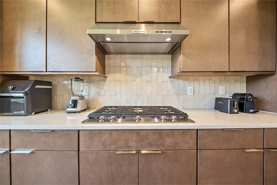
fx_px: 92
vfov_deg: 90.1
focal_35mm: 12
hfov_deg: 112.6
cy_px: 92
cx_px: 138
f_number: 6.3
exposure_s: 1/6
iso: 320
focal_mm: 12
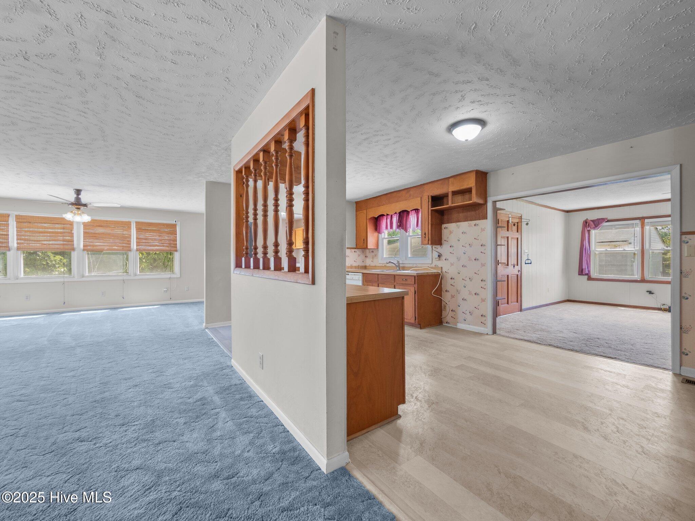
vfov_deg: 85.7
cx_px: 348
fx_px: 281
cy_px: 260
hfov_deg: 102.1
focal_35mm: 14
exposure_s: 1/4
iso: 200
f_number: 5.6
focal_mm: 7
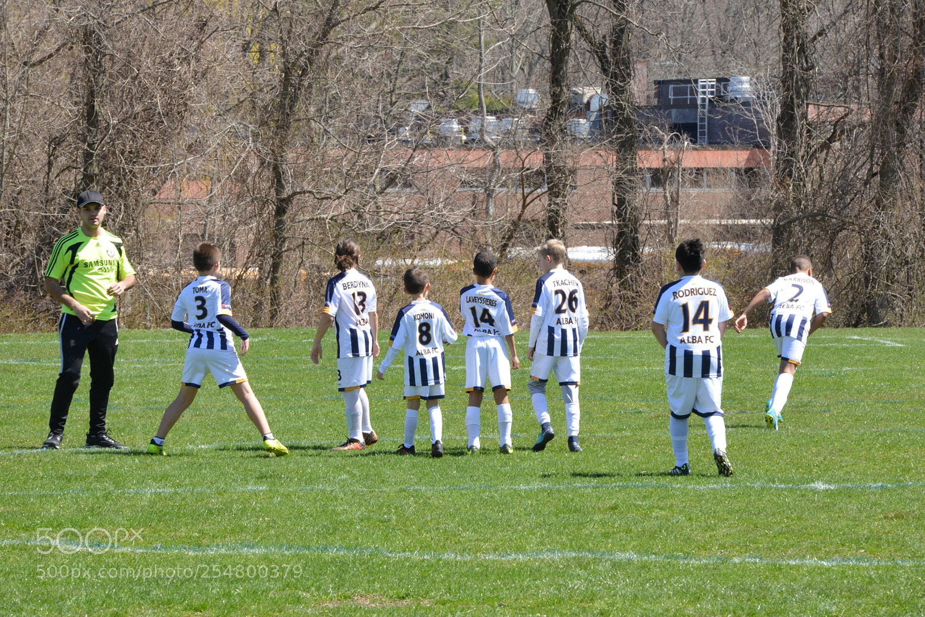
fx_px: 5139
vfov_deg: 6.9
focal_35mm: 200
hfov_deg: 10.3
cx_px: 462
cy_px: 308
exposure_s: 1/160
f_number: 22
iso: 1000
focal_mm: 200
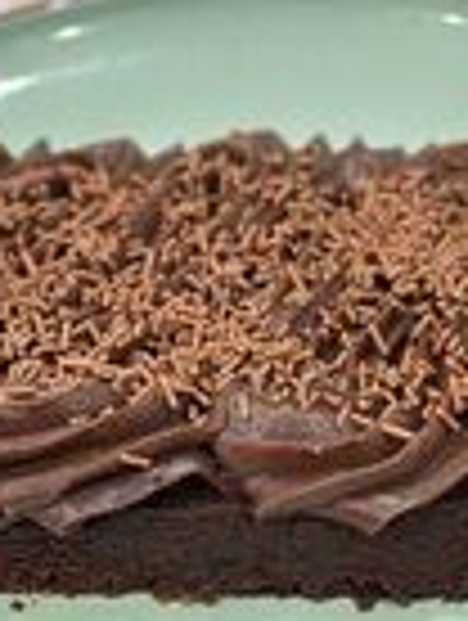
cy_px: 382
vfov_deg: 13.3
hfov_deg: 10.1
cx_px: 297
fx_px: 2660
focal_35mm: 148
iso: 250
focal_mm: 6.86
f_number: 1.78
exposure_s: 1/33
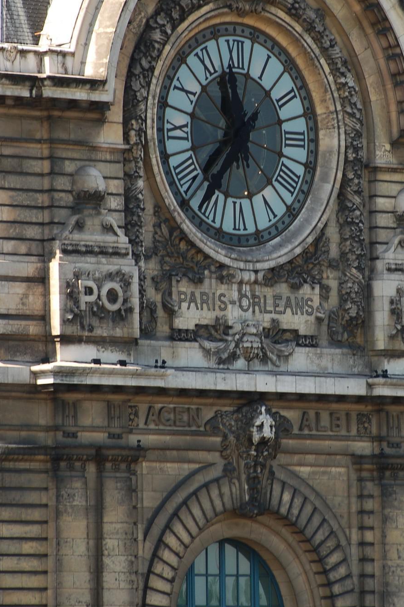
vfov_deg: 5.0
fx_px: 7019
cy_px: 246
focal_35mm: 416
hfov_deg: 3.3
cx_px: 280
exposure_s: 1/125
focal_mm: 180
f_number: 9.5
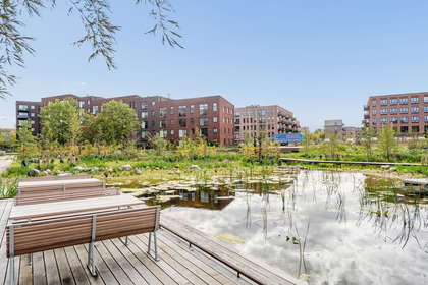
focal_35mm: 25
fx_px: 294
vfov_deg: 51.7
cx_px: 214
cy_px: 142
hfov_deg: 72.1
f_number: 8
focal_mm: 16.5
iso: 200
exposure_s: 1/500
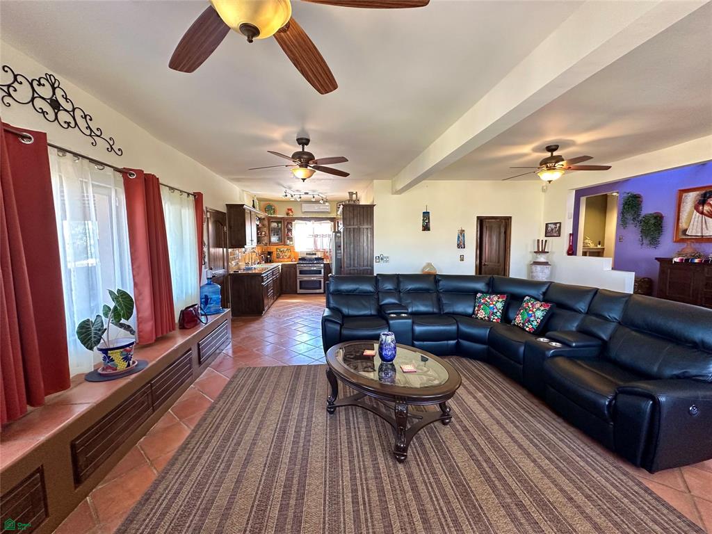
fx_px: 288
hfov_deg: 102.1
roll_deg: -0.2
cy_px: 267
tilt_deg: -5.2
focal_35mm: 14
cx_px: 356
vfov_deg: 85.7
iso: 200
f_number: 2.2
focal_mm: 2.22
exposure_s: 1/60
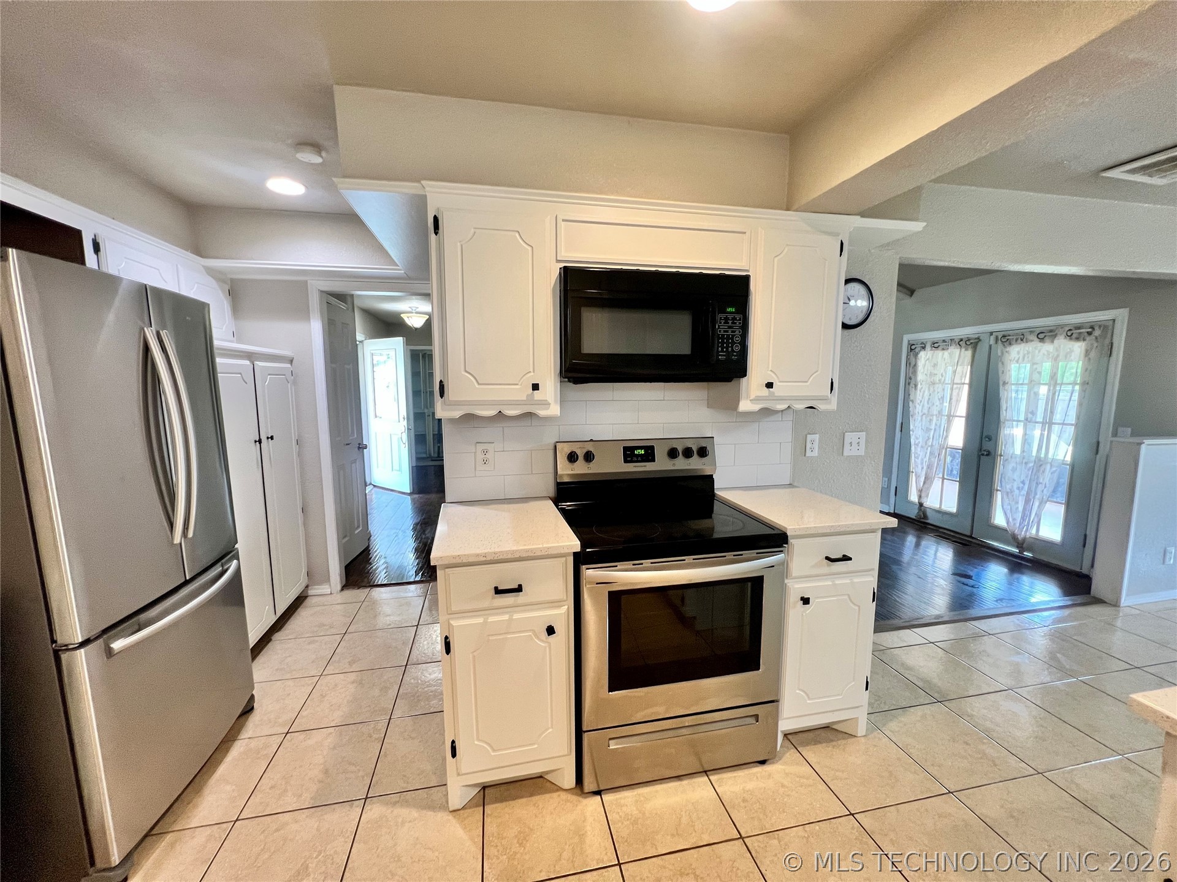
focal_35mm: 13
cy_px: 441
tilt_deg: -7.0
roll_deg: +0.7
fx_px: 442
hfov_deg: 106.2
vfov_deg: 89.9
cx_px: 588
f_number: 1.8
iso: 200
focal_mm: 1.57
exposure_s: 1/60
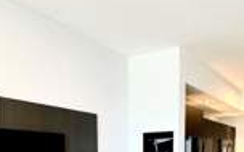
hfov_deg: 42.6
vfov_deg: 24.3
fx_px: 313
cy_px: 194
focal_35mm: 47
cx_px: 122
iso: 200
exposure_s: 1/60
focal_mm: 2.22
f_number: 2.2
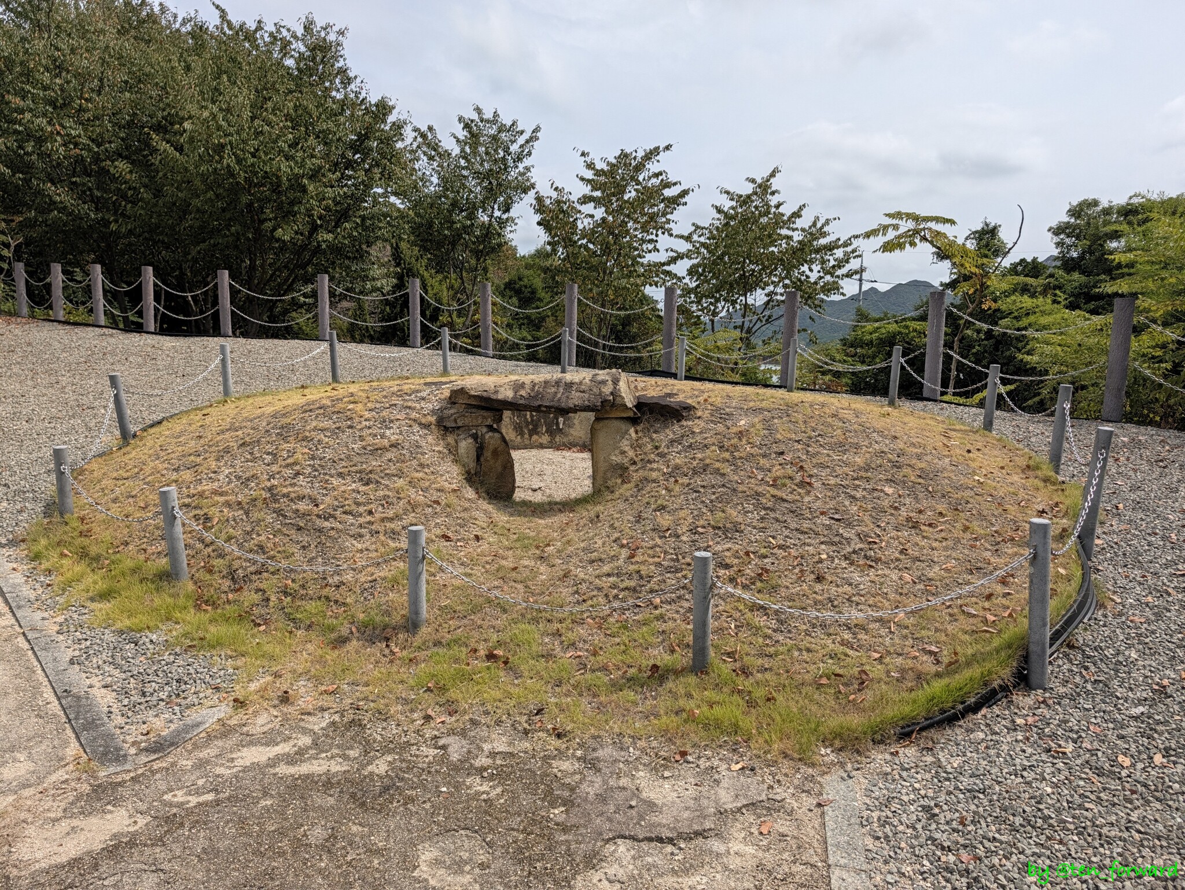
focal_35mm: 24
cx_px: 592
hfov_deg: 71.6
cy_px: 445
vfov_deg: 56.9
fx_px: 822
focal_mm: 6.9
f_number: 1.68
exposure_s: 1/1972
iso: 24
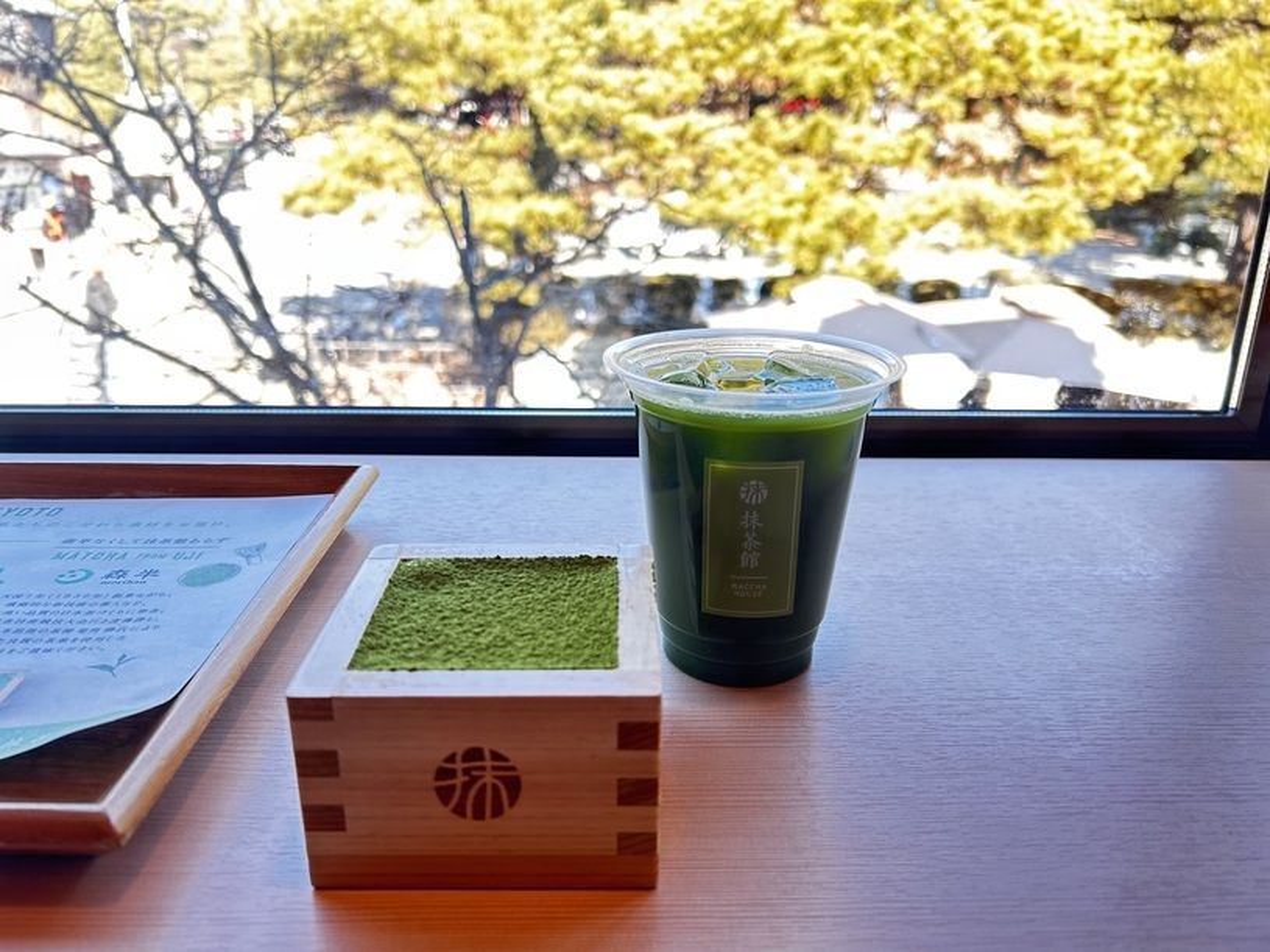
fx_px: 954
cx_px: 635
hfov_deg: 67.3
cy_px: 476
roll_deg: -0.3
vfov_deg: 53.1
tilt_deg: -19.3
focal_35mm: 26
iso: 80
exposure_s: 1/120
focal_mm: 5.7
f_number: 1.5
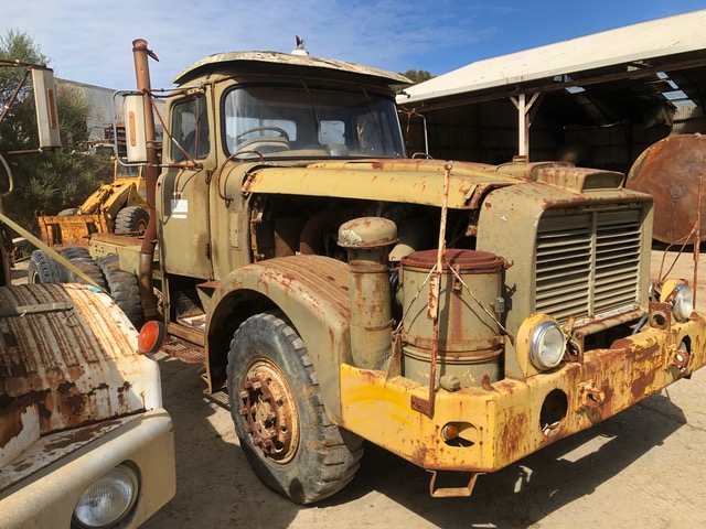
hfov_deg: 63.4
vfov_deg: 49.7
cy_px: 264
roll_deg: +0.3
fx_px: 571
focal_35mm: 28
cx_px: 353
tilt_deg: -10.0
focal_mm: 3.99
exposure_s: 1/2000
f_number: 1.8
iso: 20
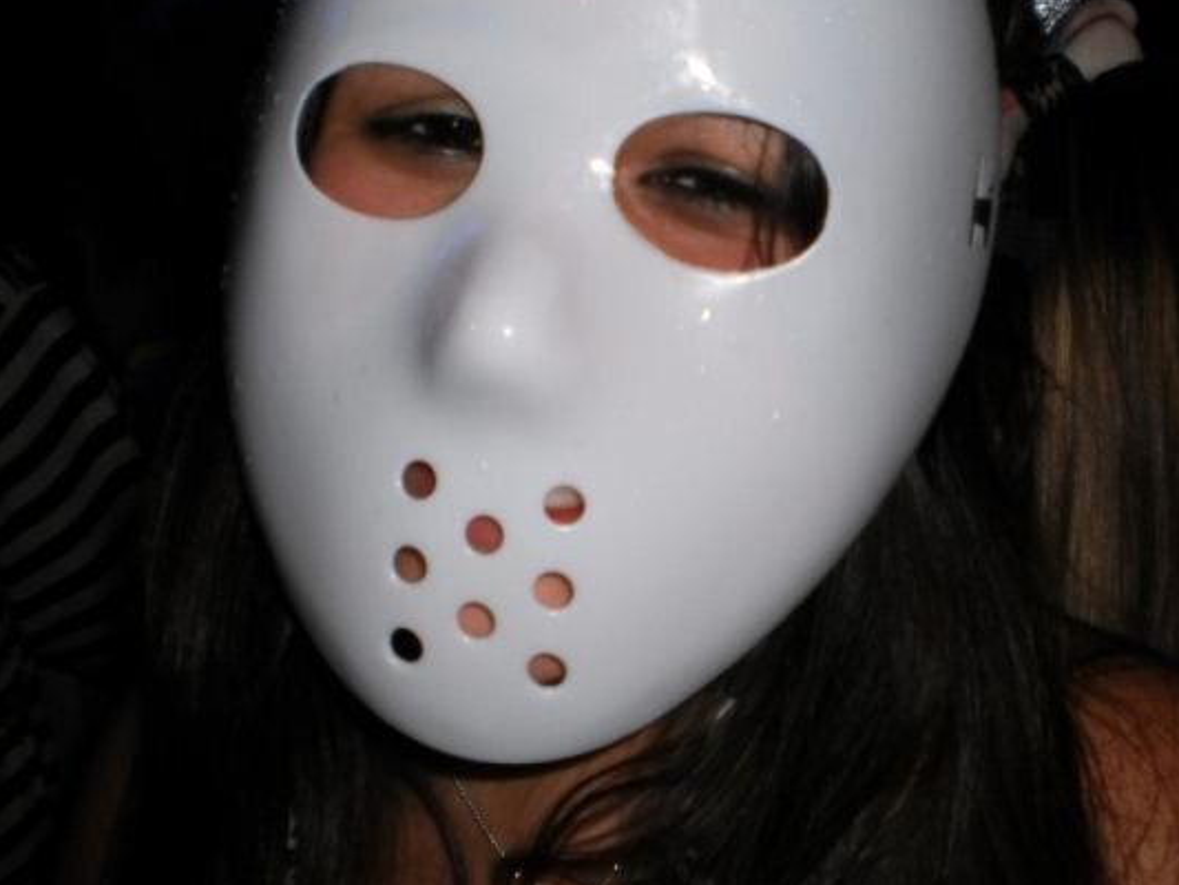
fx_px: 1840
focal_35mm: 54
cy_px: 321
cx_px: 772
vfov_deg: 26.9
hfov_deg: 35.2
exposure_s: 1/30
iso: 125
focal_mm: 6.3
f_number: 3.1
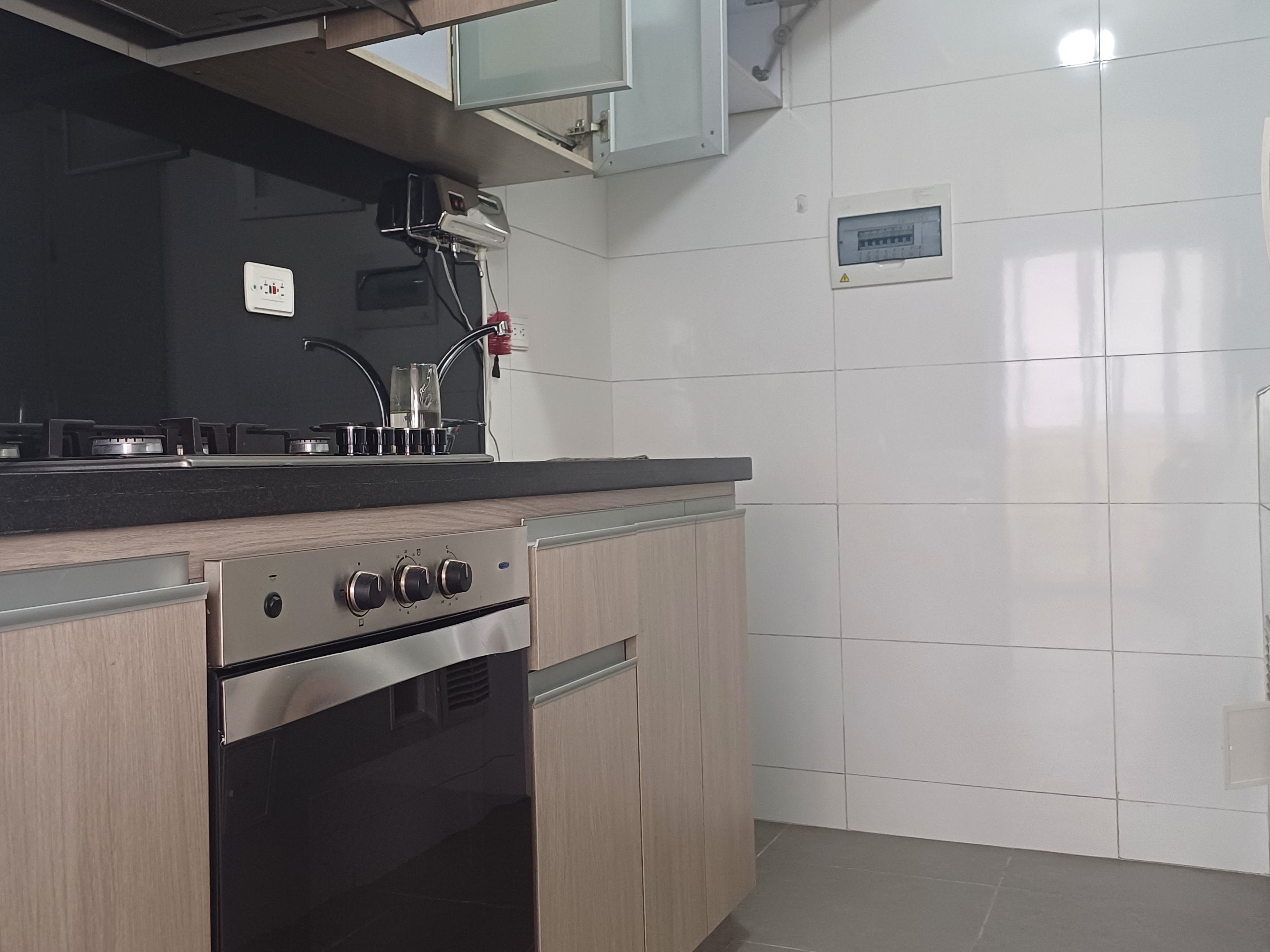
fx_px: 1284
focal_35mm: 35
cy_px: 456
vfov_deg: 40.7
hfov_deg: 52.3
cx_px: 519
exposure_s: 1/50
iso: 200
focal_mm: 4.65
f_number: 1.8
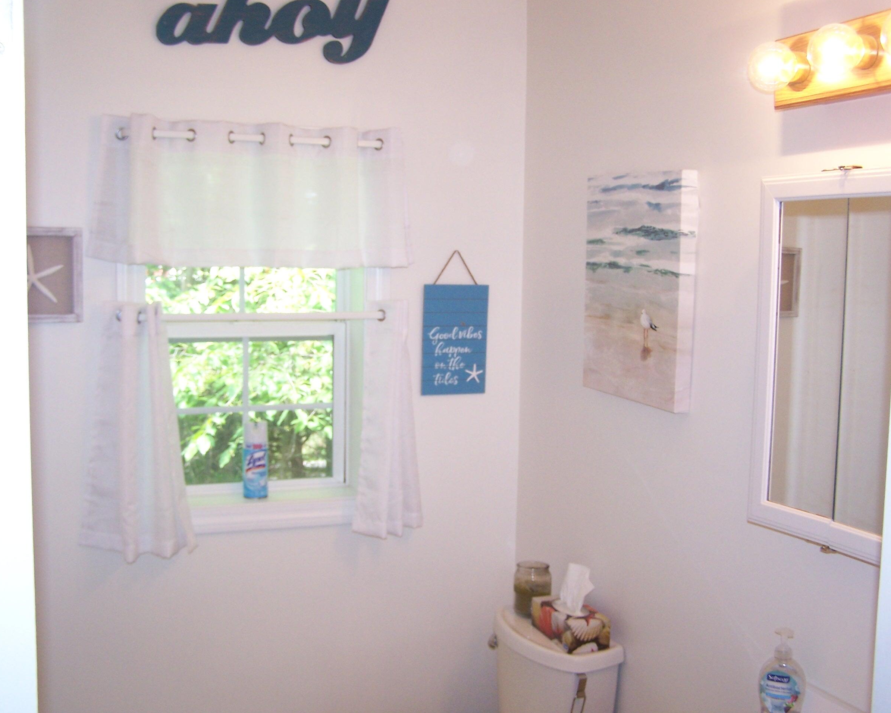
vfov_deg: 37.3
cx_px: 464
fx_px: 1055
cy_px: 355
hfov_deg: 45.8
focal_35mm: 40
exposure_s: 1/60
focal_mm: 6.3
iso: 140
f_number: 2.8
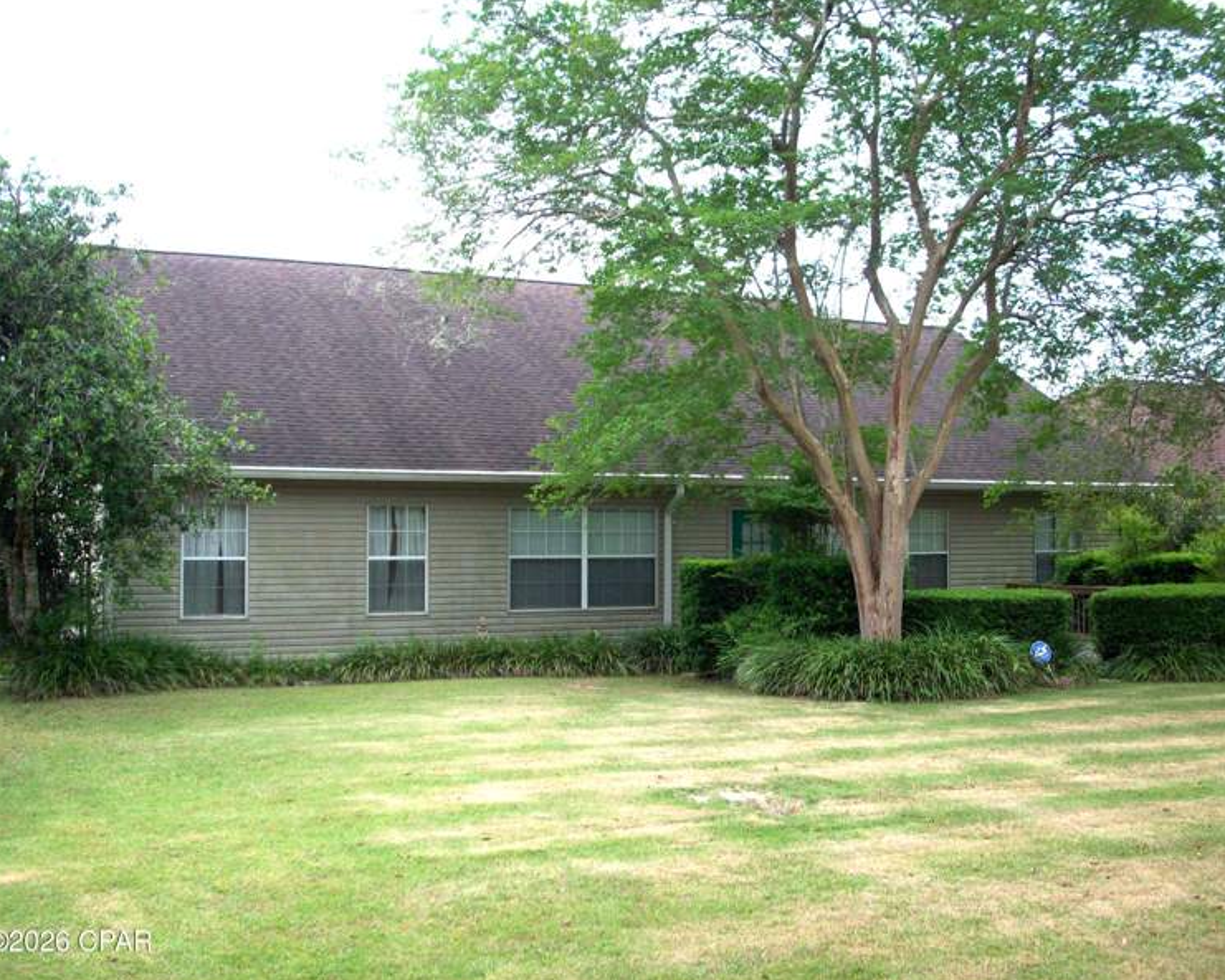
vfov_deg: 38.2
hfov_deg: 46.8
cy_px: 491
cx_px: 646
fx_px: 1414
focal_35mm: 39
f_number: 2.8
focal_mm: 6.2
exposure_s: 1/567
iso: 80
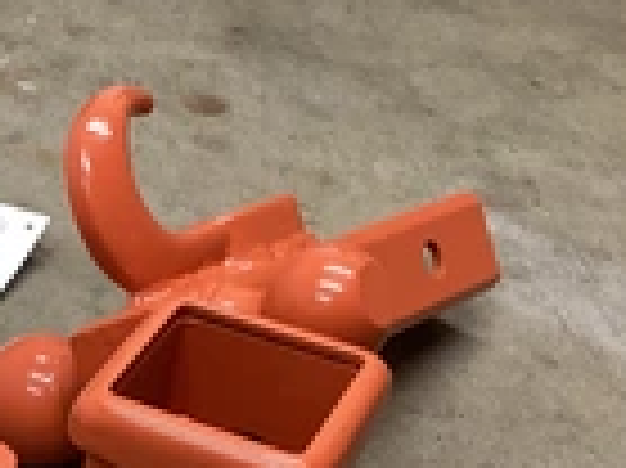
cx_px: -135
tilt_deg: -44.0
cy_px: 626
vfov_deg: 15.7
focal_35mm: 89
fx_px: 1608
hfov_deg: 20.5
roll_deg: -6.2
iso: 200
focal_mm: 3.3
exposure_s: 1/60
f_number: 2.4
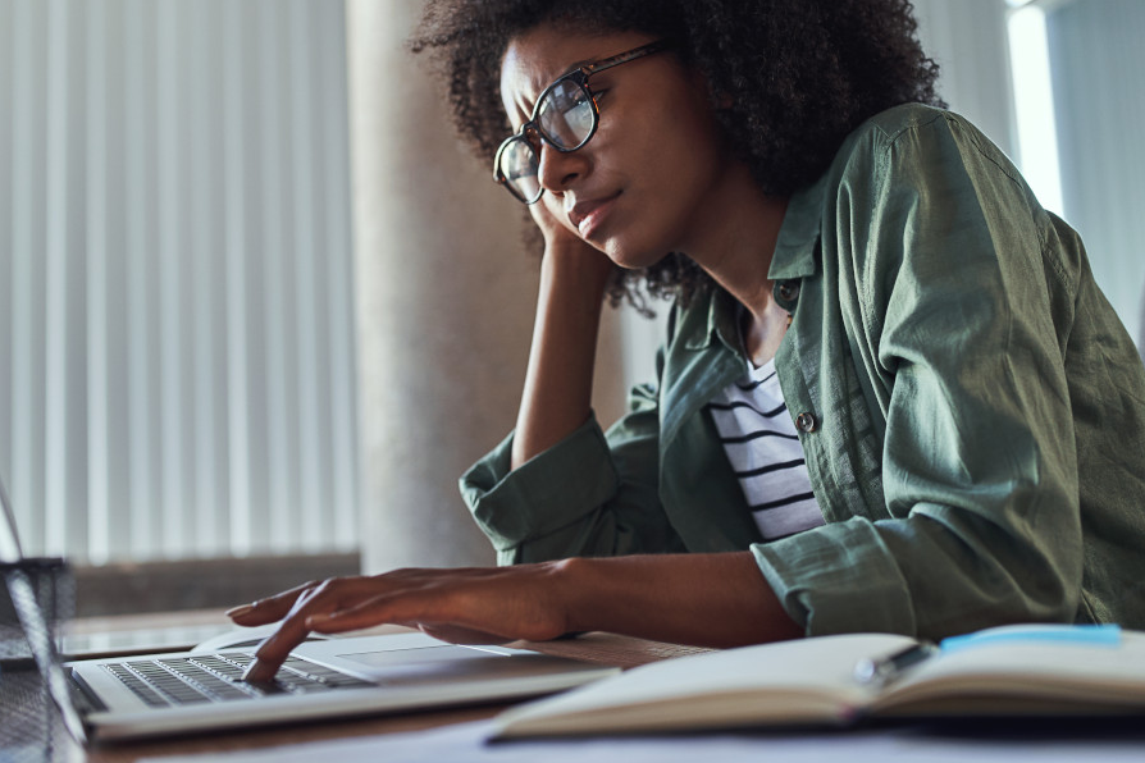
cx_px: 644
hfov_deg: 41.8
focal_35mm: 47
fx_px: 1495
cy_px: 314
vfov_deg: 28.6
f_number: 2
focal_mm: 35
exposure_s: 1/320
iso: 400
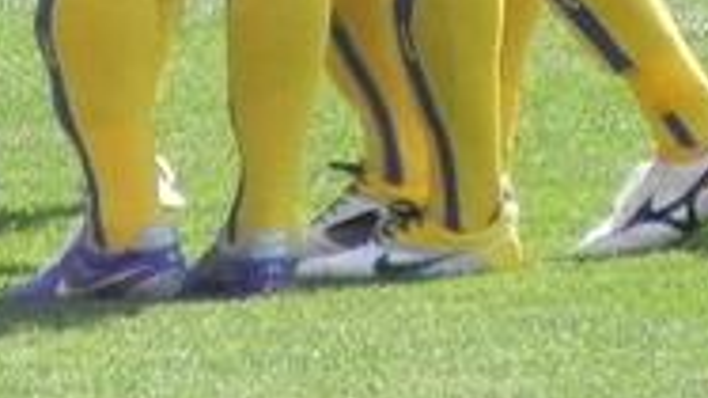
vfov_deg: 0.4
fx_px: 59430
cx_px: 34
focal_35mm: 3167
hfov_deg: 0.7
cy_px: -576
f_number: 5.6
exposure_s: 1/293
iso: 160
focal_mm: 120
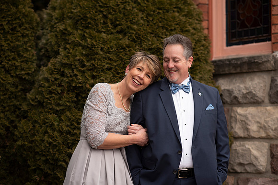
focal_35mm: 85
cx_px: 139
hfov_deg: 23.9
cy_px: 92
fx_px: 657
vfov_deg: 16.1
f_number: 2.5
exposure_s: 1/125
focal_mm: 85
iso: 100
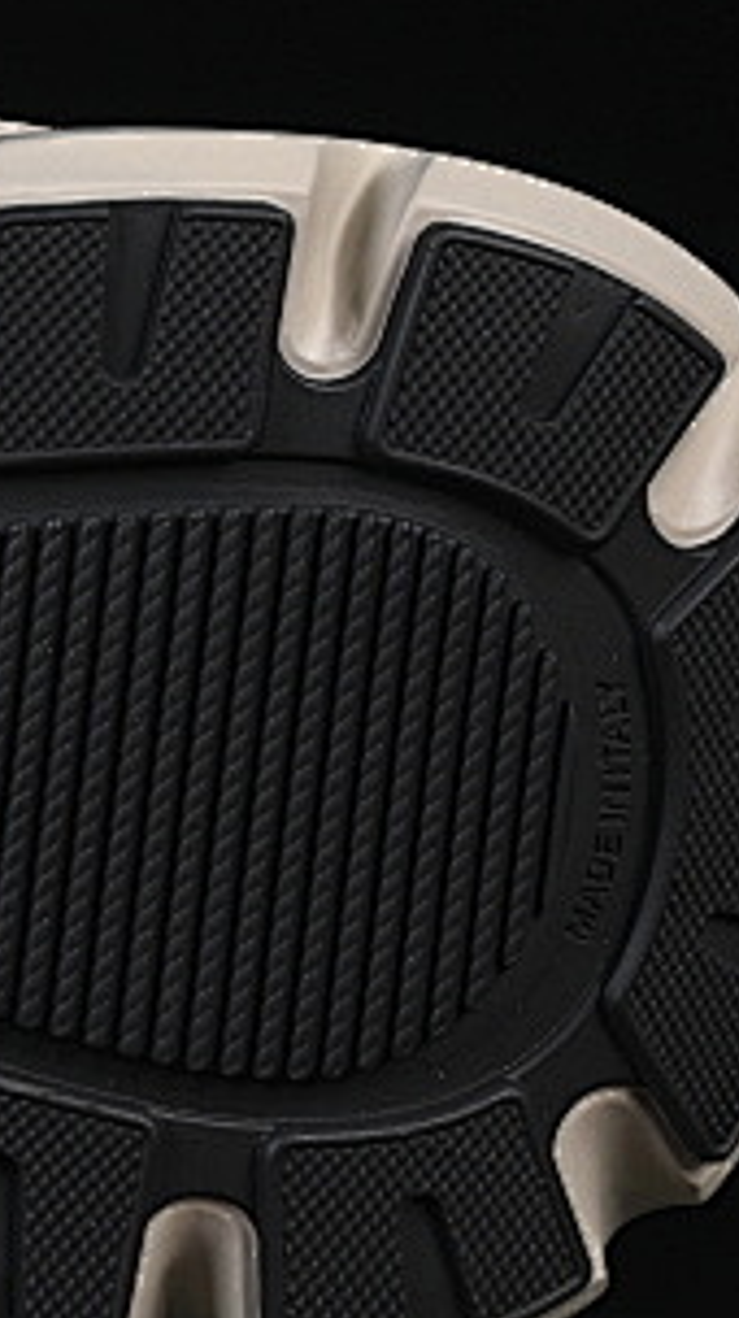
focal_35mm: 280
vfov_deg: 7.7
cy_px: 422
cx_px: -1056
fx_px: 9773
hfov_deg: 4.2
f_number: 6.3
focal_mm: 50
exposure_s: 1/60
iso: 160
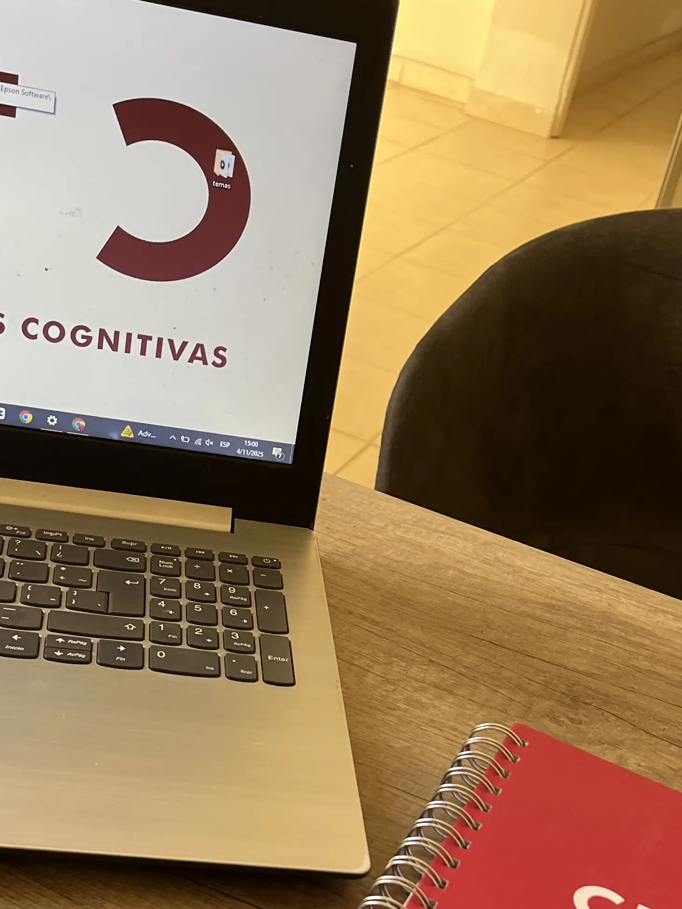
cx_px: 355
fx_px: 1418
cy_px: 684
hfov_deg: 27.0
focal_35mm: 54
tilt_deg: -33.0
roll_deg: -13.2
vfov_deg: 34.8
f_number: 1.6
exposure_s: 1/121
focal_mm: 5.1
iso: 125
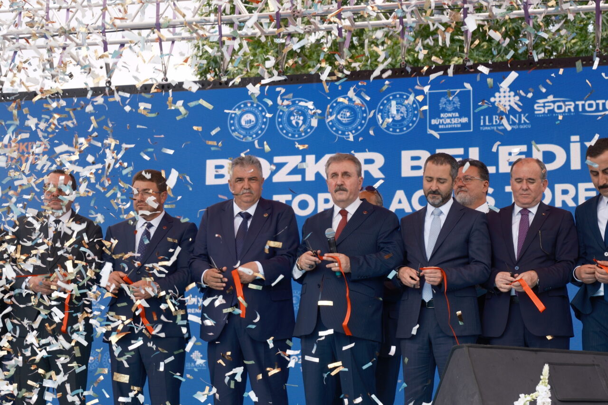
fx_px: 1266
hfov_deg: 27.0
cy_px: 202
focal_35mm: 75
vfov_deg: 18.2
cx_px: 304
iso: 320
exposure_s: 1/250
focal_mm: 50
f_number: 4.8
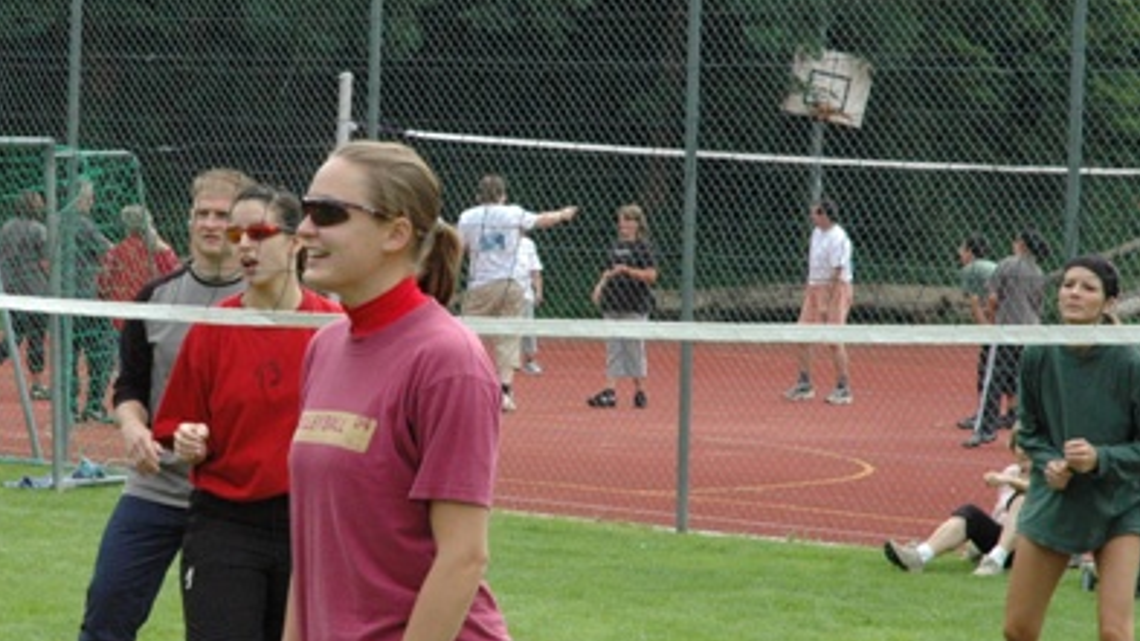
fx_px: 5410
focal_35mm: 179
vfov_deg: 6.8
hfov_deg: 12.0
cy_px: 262
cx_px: 368
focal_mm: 70
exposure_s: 1/640
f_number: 13
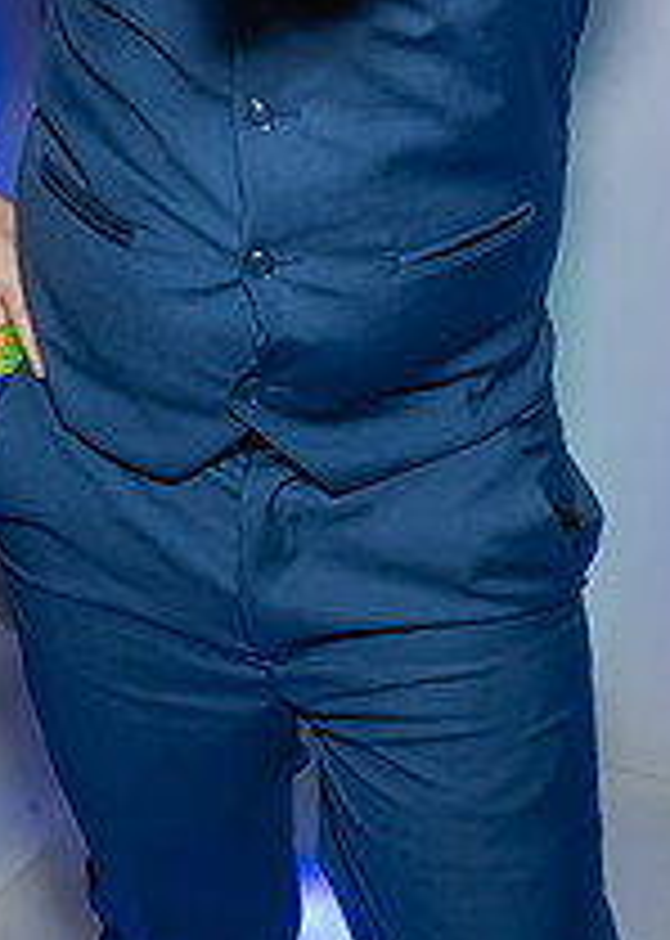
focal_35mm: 96
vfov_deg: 19.8
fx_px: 2561
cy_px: -110
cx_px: 378
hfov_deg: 14.9
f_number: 7.1
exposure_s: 1/250
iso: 1000
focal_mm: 17
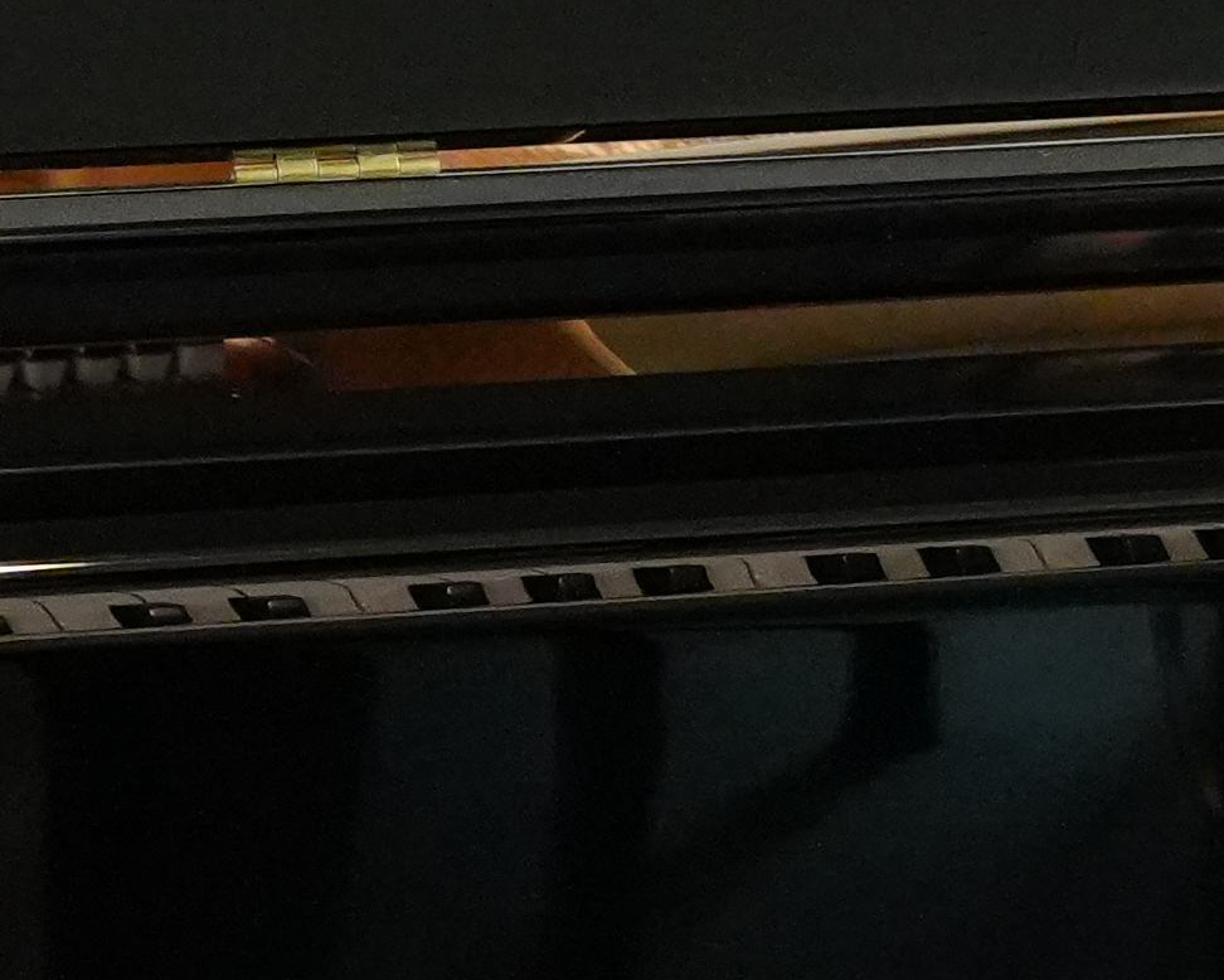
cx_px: 20
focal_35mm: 269
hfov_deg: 7.2
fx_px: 9747
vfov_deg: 5.7
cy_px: 1145
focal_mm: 30
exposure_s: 1/160
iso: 4000
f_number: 2.8
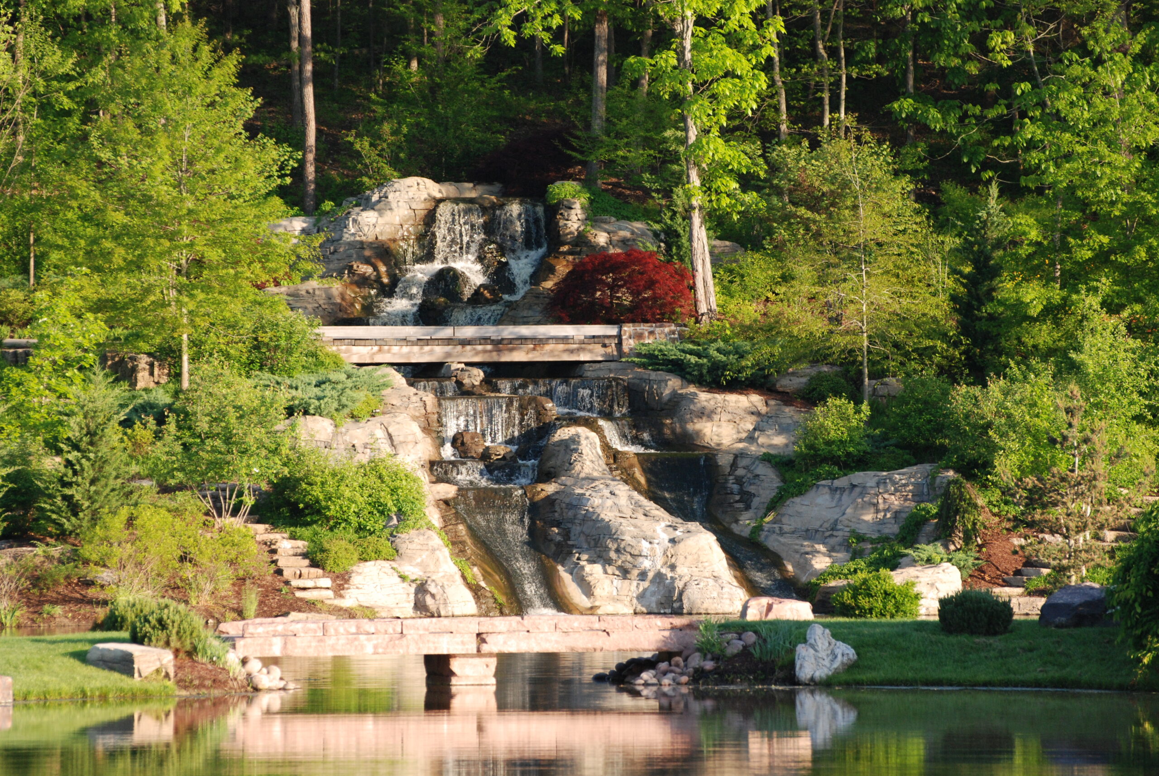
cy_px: 388
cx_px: 580
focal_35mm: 270
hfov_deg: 7.6
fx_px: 8703
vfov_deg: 5.1
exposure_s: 1/500
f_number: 5.3
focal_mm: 180
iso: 400
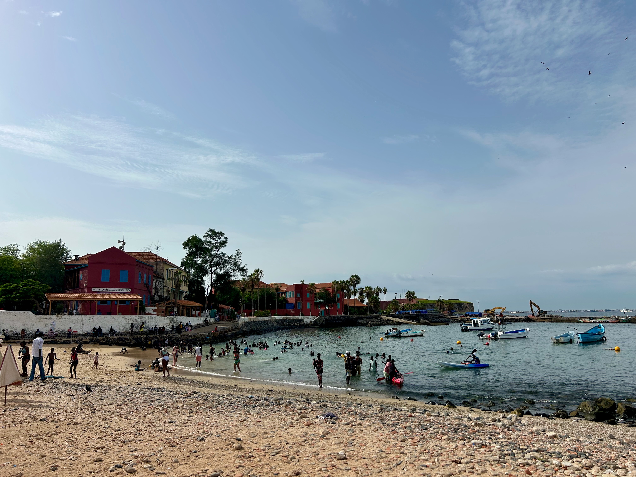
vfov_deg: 53.1
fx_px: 478
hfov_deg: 67.3
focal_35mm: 26
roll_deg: +1.3
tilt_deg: +7.7
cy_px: 238
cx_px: 318
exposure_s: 1/12658
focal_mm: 5.7
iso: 50
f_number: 1.5
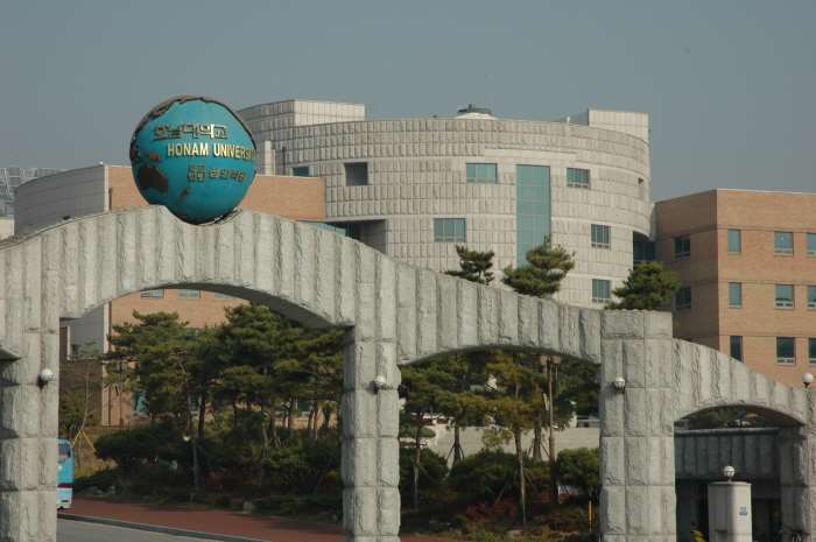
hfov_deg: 19.5
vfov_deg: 13.0
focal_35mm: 105
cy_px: 271
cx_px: 408
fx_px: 2377
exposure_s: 1/400
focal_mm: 70
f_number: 10
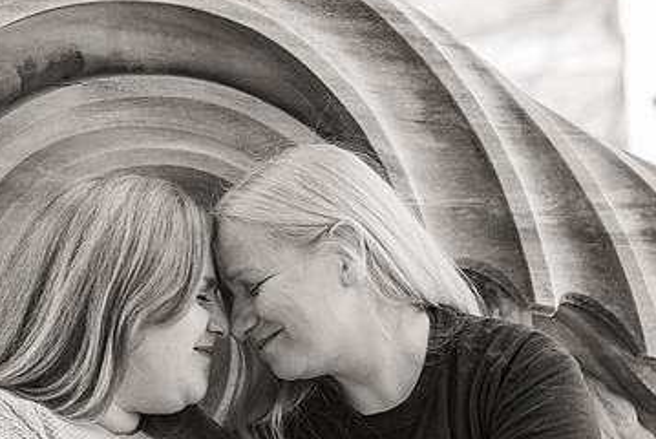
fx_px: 2298
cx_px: 342
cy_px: 328
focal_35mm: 126
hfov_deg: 16.2
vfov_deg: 10.9
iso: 400
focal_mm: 78
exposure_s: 1/400
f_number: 4
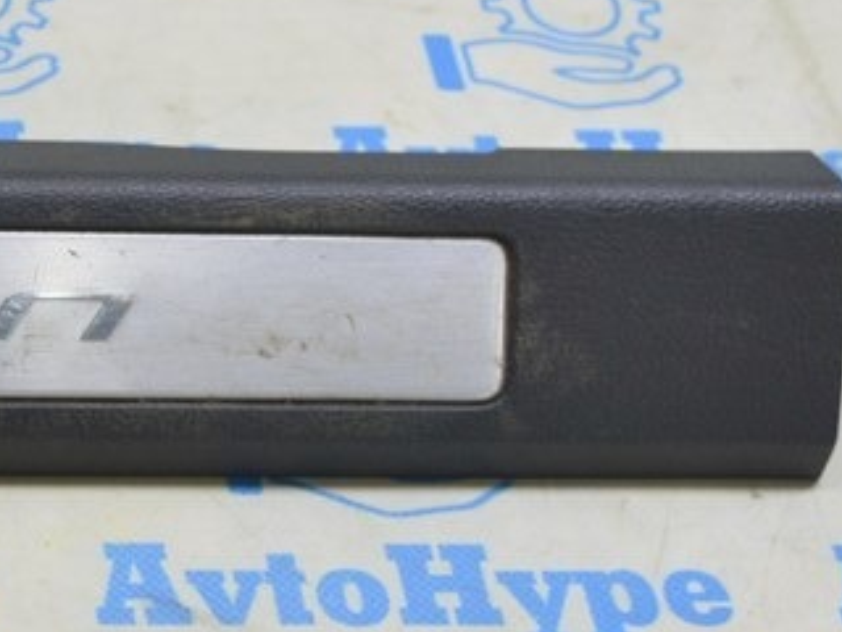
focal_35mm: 125
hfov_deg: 14.8
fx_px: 3029
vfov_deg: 11.9
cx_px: -368
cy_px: 183
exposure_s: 1/20
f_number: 5.6
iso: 400
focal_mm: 27
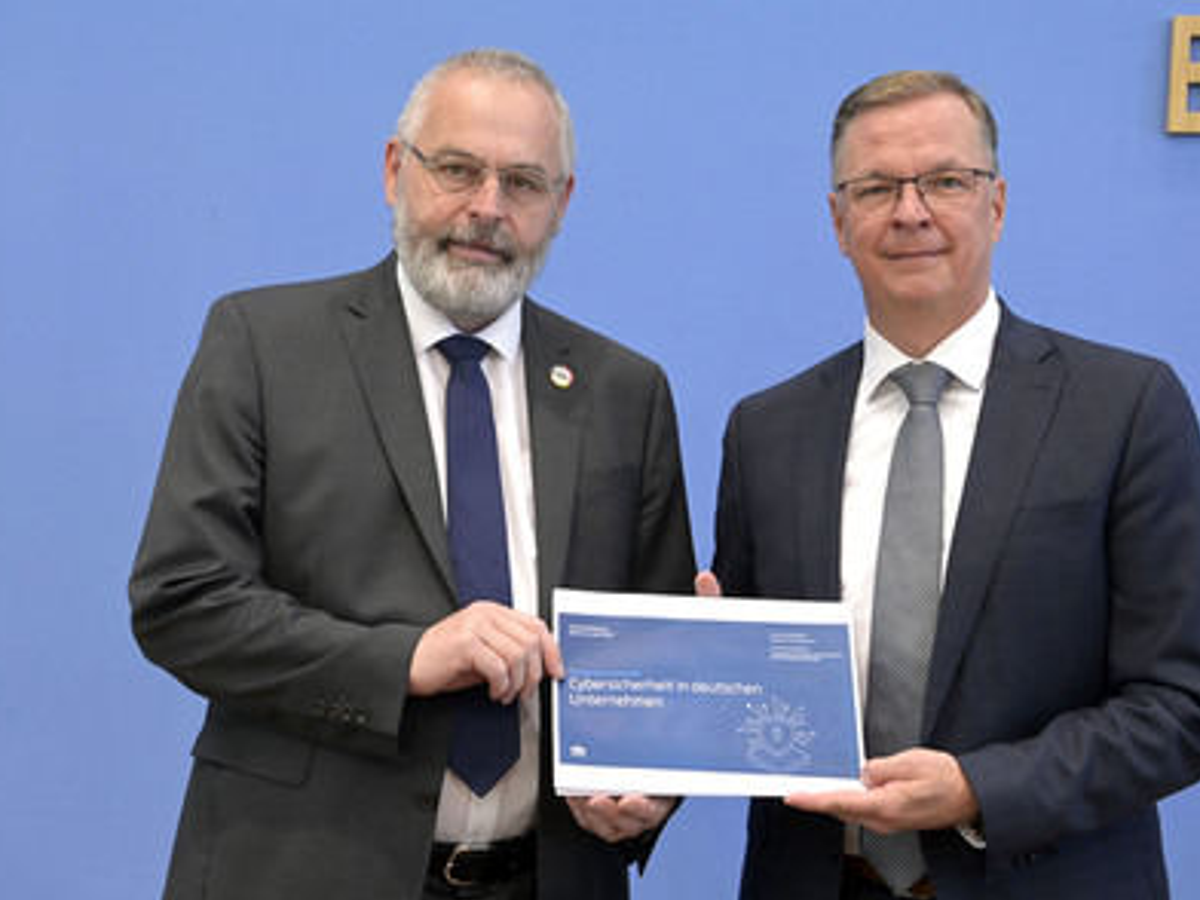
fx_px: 1837
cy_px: 456
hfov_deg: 36.1
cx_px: 672
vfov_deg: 27.5
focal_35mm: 53
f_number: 5.6
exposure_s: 1/400
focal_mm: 48
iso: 4000
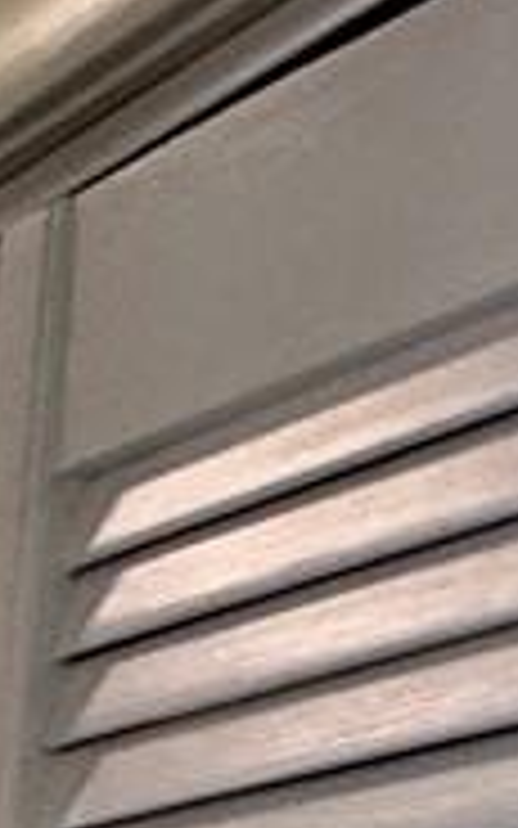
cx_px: -1824
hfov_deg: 6.7
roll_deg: -0.7
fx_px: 2914
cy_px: 1670
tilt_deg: -7.6
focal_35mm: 129
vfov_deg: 13.7
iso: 160
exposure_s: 1/120
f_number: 2.2
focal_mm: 2.22
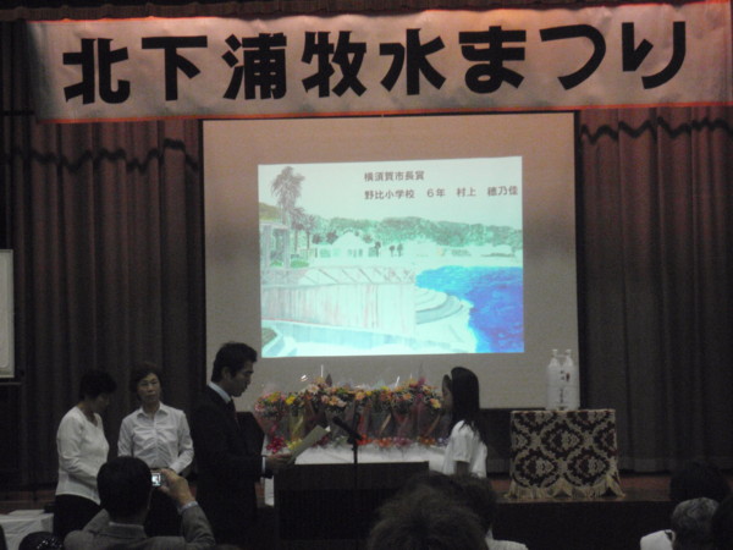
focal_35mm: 102
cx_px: 366
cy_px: 275
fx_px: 2160
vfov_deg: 14.5
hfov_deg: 19.3
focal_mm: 18.2
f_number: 5.1
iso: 800
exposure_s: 1/50
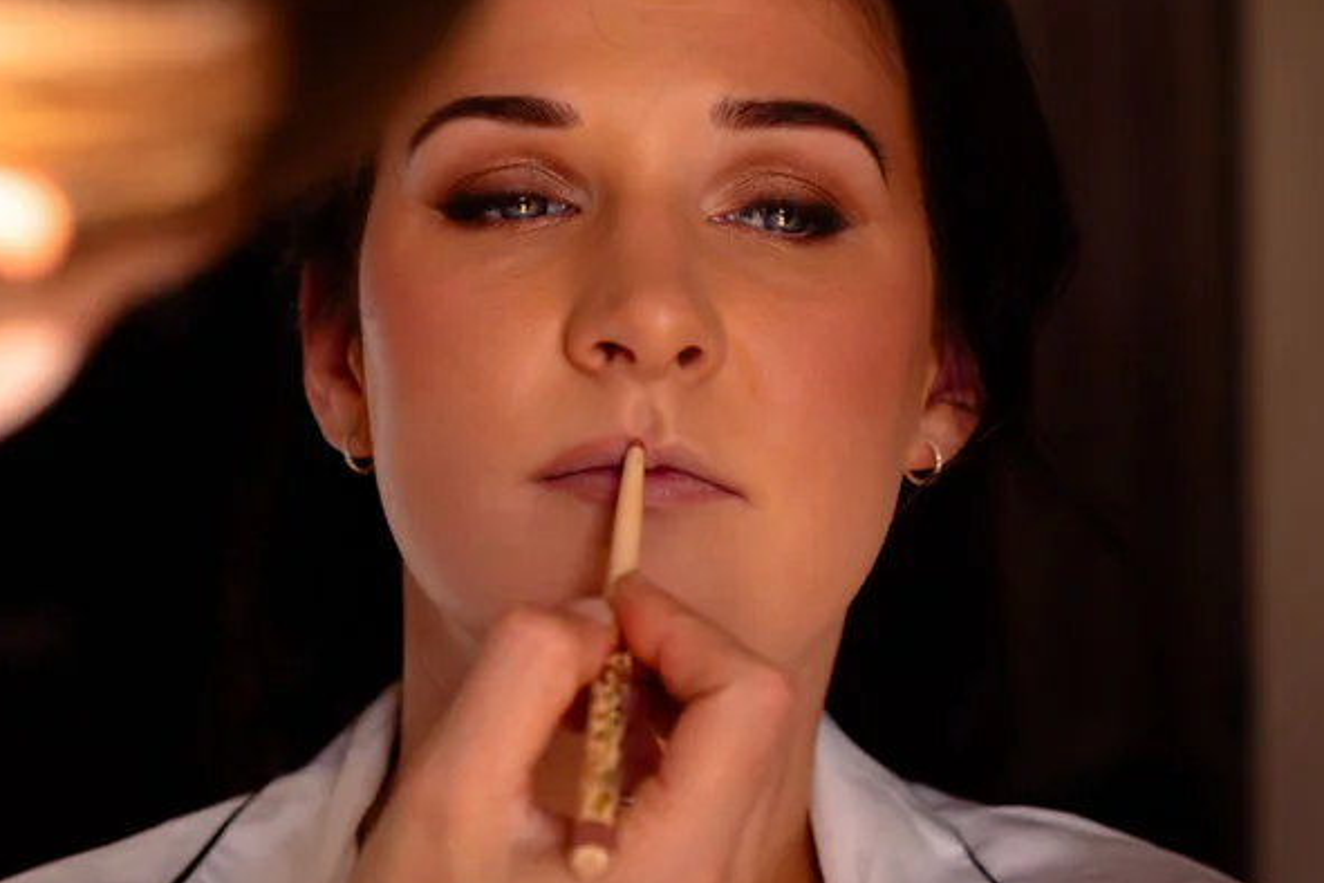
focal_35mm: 130
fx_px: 4781
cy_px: 292
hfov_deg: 15.7
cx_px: 305
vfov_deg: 10.5
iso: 100
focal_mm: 75
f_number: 2.8
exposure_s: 1/200
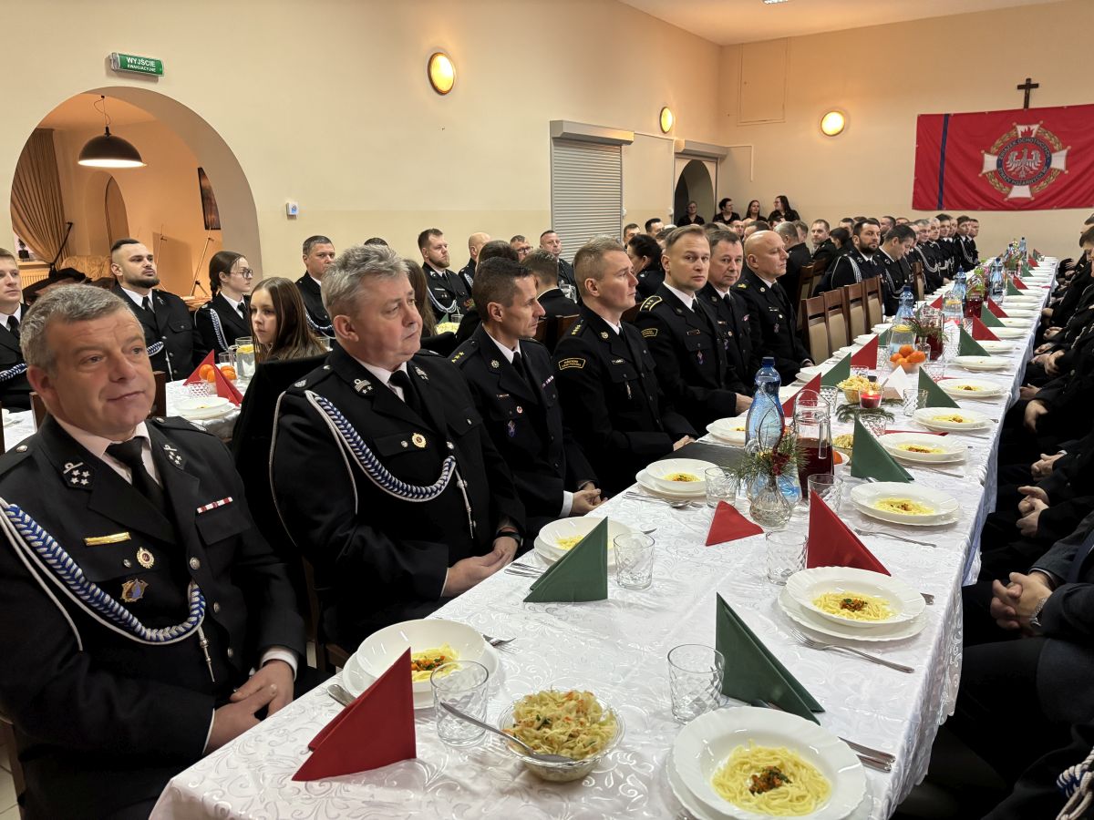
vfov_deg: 53.1
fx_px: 822
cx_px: 547
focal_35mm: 26
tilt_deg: -12.5
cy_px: 410
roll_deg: +1.2
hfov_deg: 67.3
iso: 400
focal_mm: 5.96
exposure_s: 1/33
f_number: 1.6
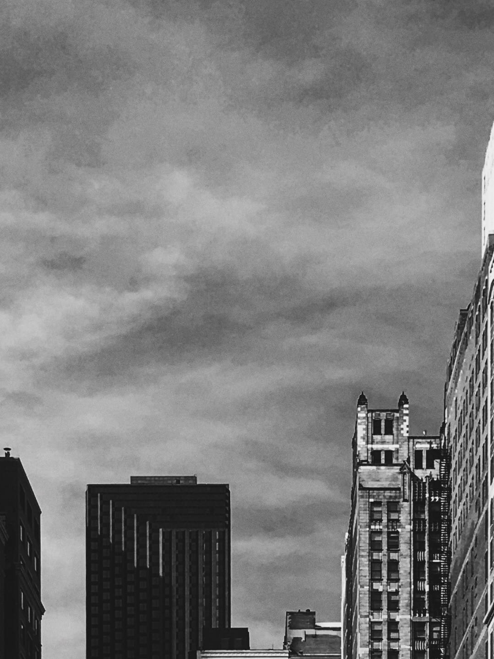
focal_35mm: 81
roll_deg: +0.0
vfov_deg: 23.4
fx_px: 1541
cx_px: 231
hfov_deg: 18.2
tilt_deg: +17.5
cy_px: 605
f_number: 2.2
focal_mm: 4.15
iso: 25
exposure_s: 1/1876
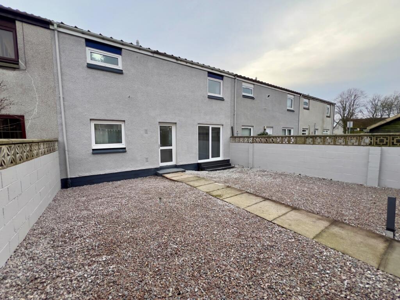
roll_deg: +0.4
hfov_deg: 106.2
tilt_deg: -5.1
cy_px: 150
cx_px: 200
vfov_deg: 89.9
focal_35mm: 13
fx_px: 150
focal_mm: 1.57
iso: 32
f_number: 1.8
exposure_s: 1/224
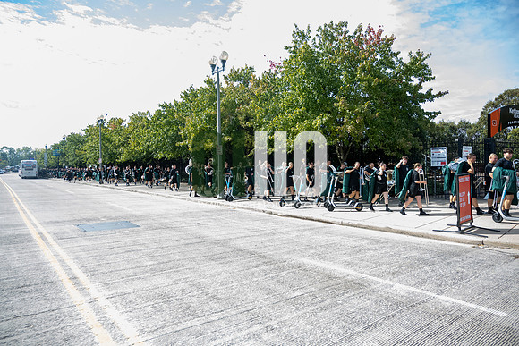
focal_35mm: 24
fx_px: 346
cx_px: 260
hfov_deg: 73.7
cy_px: 173
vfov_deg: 53.2
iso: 2000
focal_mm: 24
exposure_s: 1/3200
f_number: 4
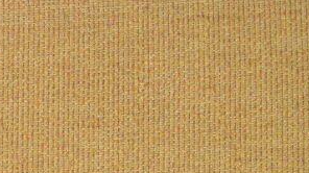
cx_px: -264
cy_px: 324
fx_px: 1834
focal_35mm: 224
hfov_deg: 9.2
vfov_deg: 5.3
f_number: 2.8
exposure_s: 1/60
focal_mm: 7.9
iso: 200
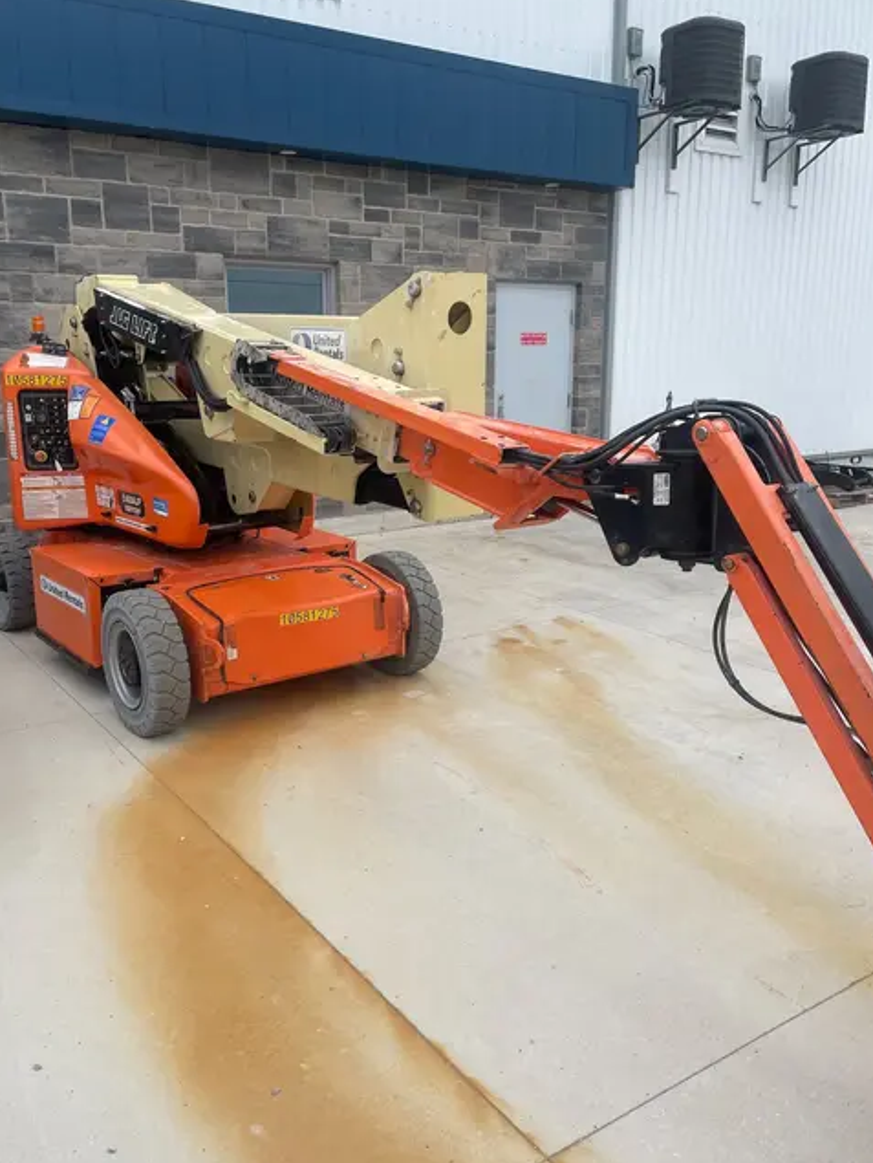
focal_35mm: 30
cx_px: 408
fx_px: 1008
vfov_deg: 59.9
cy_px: 607
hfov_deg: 46.8
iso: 32
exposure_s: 1/1401
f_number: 1.6
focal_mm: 4.2
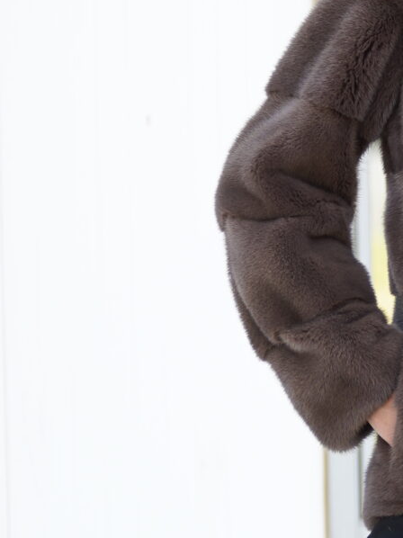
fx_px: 6524
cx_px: 386
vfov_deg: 4.7
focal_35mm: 420
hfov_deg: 3.5
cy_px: 380
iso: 200
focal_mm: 102
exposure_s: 1/250
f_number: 2.8
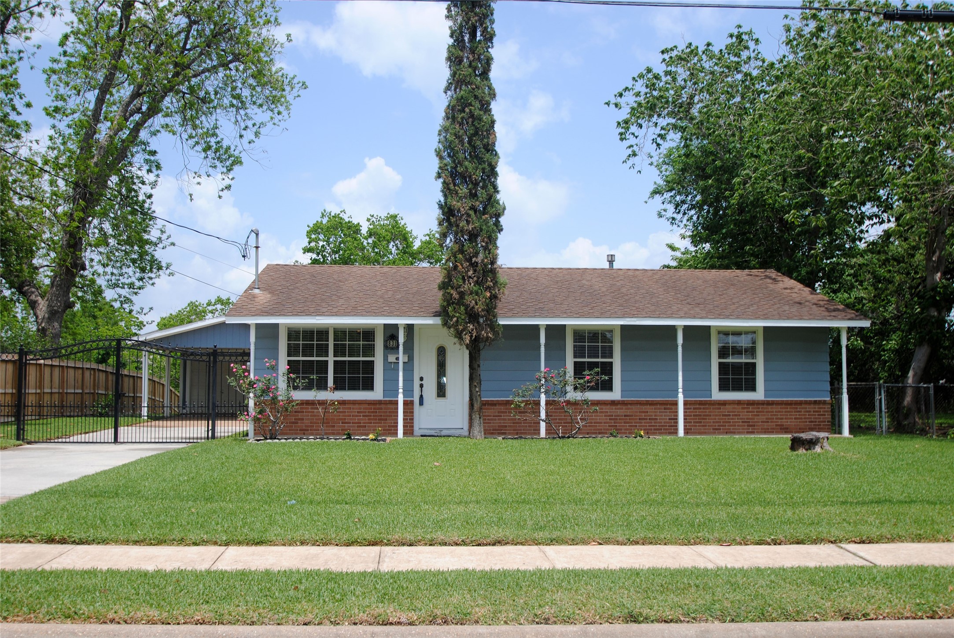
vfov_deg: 37.0
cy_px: 319
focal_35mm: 36
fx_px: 955
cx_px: 477
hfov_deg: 53.1
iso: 100
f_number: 4.5
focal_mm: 24
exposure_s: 1/640
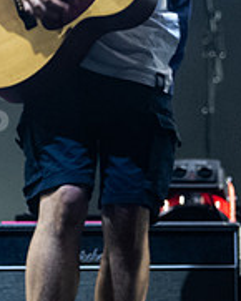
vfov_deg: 3.1
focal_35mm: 622
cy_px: -90
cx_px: 31
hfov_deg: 2.5
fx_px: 5541
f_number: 2.8
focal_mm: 122
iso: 4000
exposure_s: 1/400
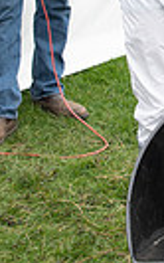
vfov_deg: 14.3
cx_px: 221
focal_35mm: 142
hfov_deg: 9.1
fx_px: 1017
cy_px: -51
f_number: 5
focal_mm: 32
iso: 200
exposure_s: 1/125
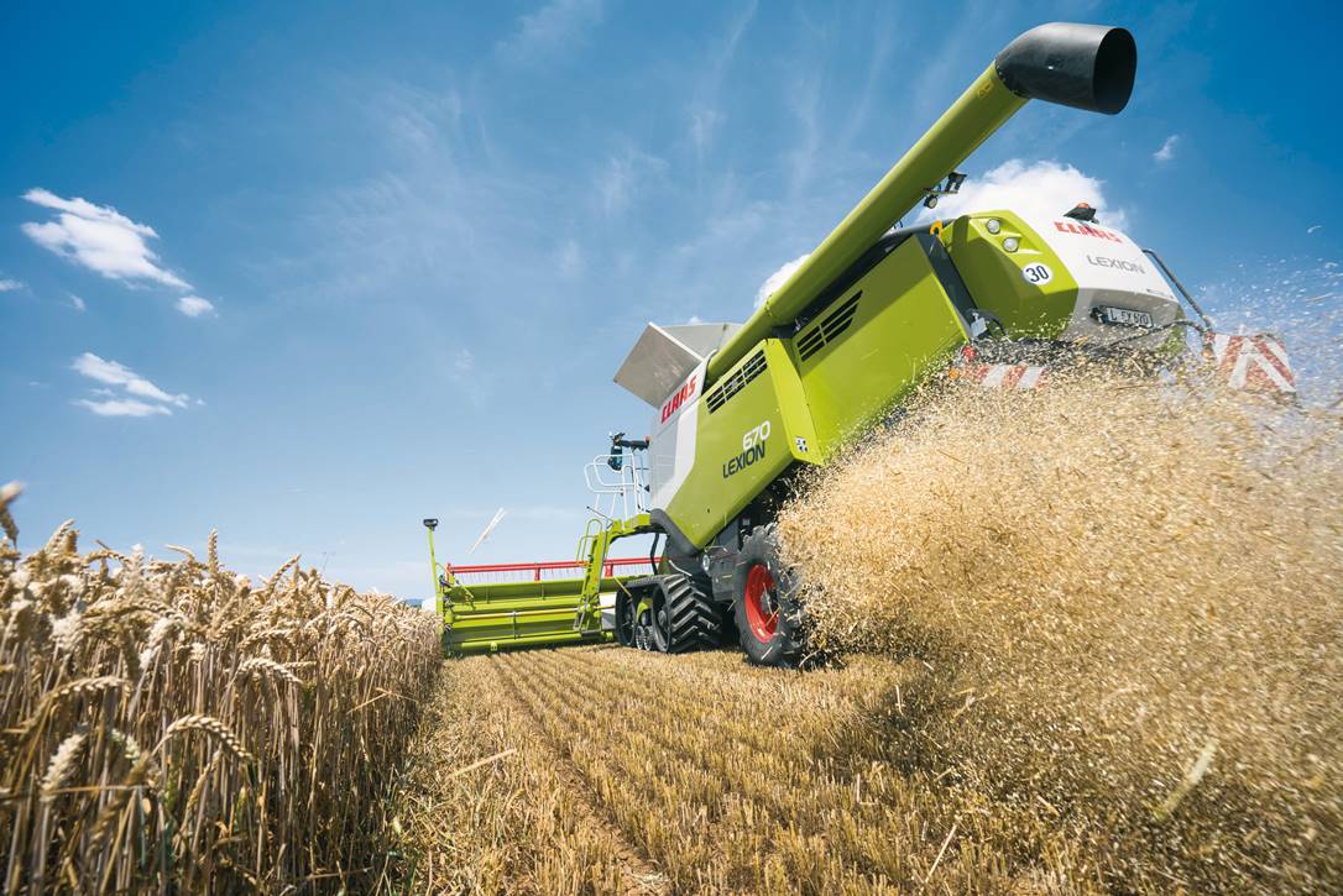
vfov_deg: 73.8
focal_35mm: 16
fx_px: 597
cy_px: 448
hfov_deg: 96.7
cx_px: 672
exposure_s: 1/500
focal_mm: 16
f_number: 6.7
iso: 100
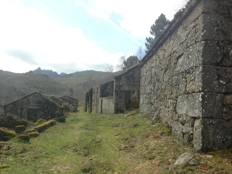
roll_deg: -2.4
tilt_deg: +6.2
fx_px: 221
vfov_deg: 42.9
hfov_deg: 55.4
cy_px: 87
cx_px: 116
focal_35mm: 33
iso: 50
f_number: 2.4
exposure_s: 1/1205
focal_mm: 4.12
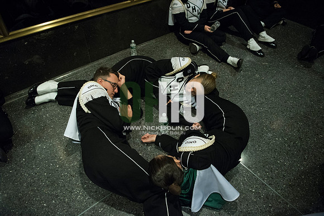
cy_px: 108
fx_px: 216
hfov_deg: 73.7
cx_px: 162
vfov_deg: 53.2
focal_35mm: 24
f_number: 2.8
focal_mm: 24
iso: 8000
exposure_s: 1/160
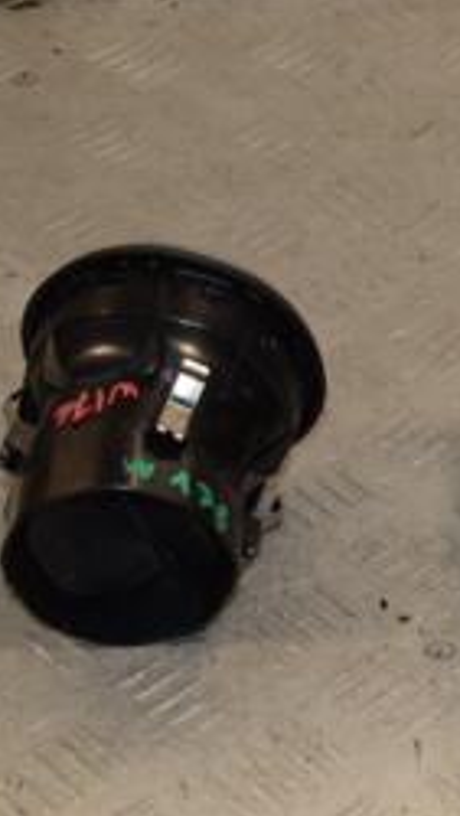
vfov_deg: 16.7
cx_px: 636
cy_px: 382
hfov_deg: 9.3
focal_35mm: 128
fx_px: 2770
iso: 800
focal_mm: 34
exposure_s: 1/200
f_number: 7.1
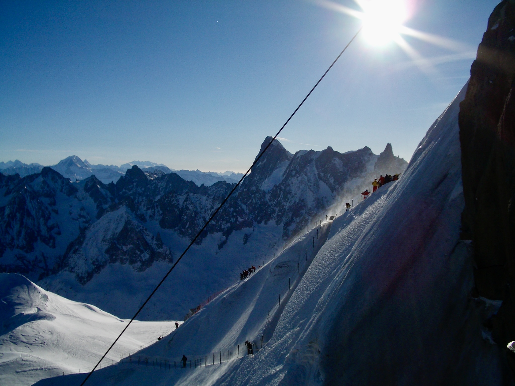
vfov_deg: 40.7
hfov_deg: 52.6
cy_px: 193
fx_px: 521
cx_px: 258
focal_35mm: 35
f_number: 4.3
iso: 80
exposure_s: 1/2000
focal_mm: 5.8
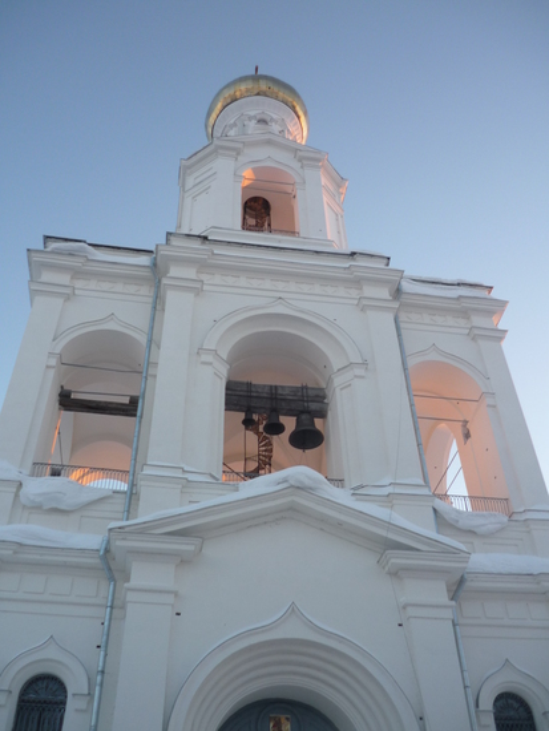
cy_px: 366
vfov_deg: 55.3
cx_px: 274
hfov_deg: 43.0
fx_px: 697
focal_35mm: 33
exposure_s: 1/100
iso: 100
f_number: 2.8
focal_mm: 5.5
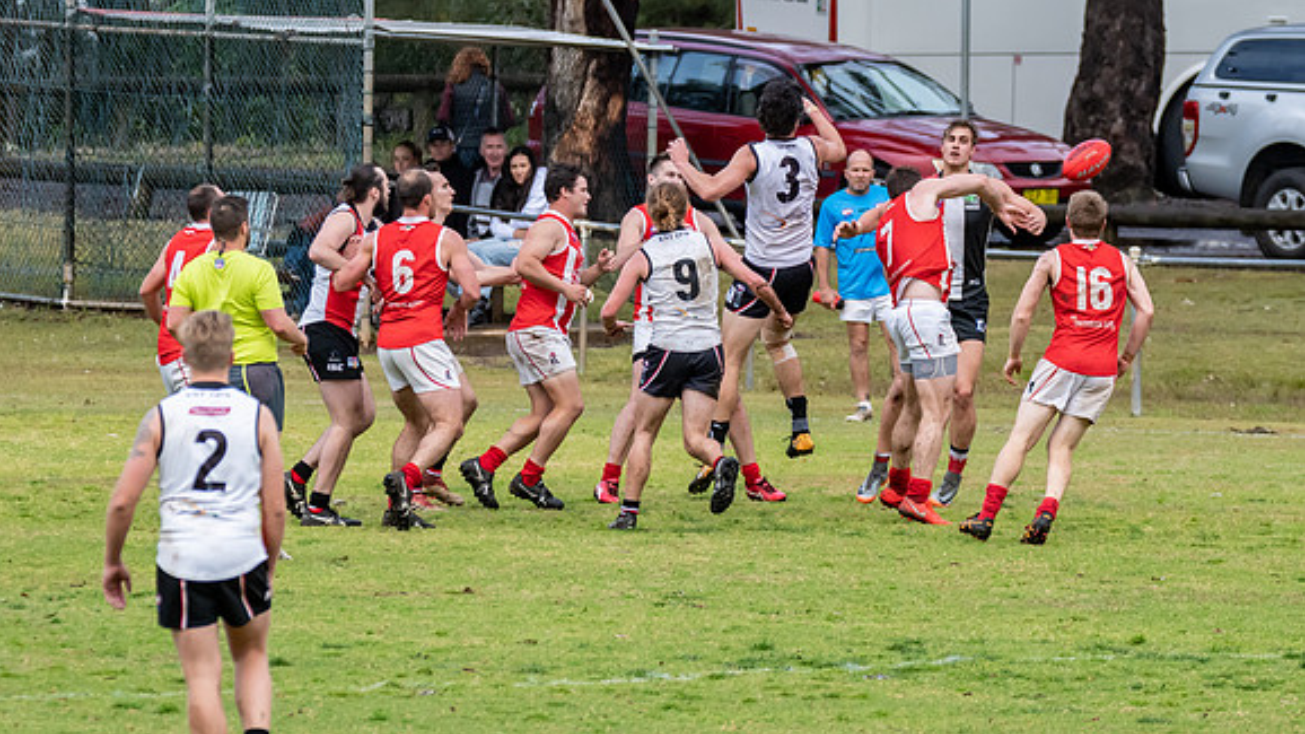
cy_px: 324
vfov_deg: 2.2
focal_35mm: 564
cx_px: 776
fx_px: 19515
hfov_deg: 3.8
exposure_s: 1/2500
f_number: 7.1
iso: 1250
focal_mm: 280
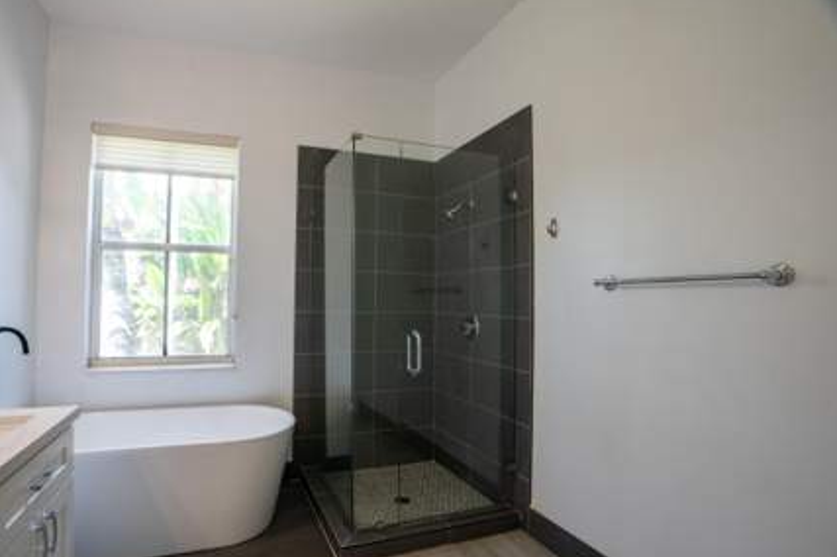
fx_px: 418
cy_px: 290
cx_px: 372
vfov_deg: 67.3
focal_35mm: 18
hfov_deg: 89.7
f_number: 8
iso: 100
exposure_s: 1/4
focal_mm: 16
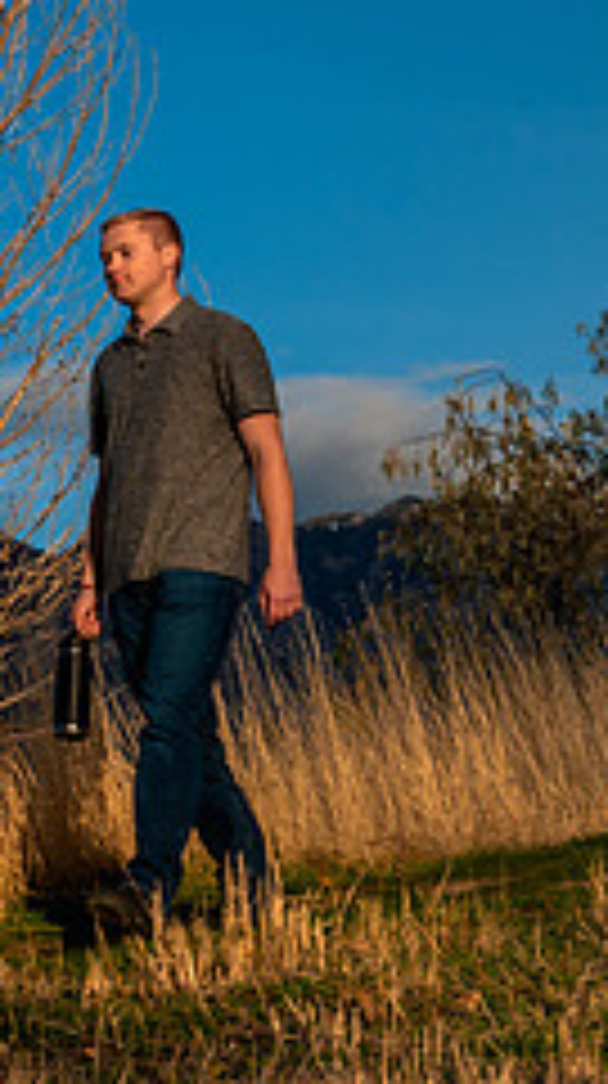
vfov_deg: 13.1
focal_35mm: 164
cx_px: -581
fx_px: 4715
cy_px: 535
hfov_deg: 7.1
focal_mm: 65
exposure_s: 1/320
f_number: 13
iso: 400
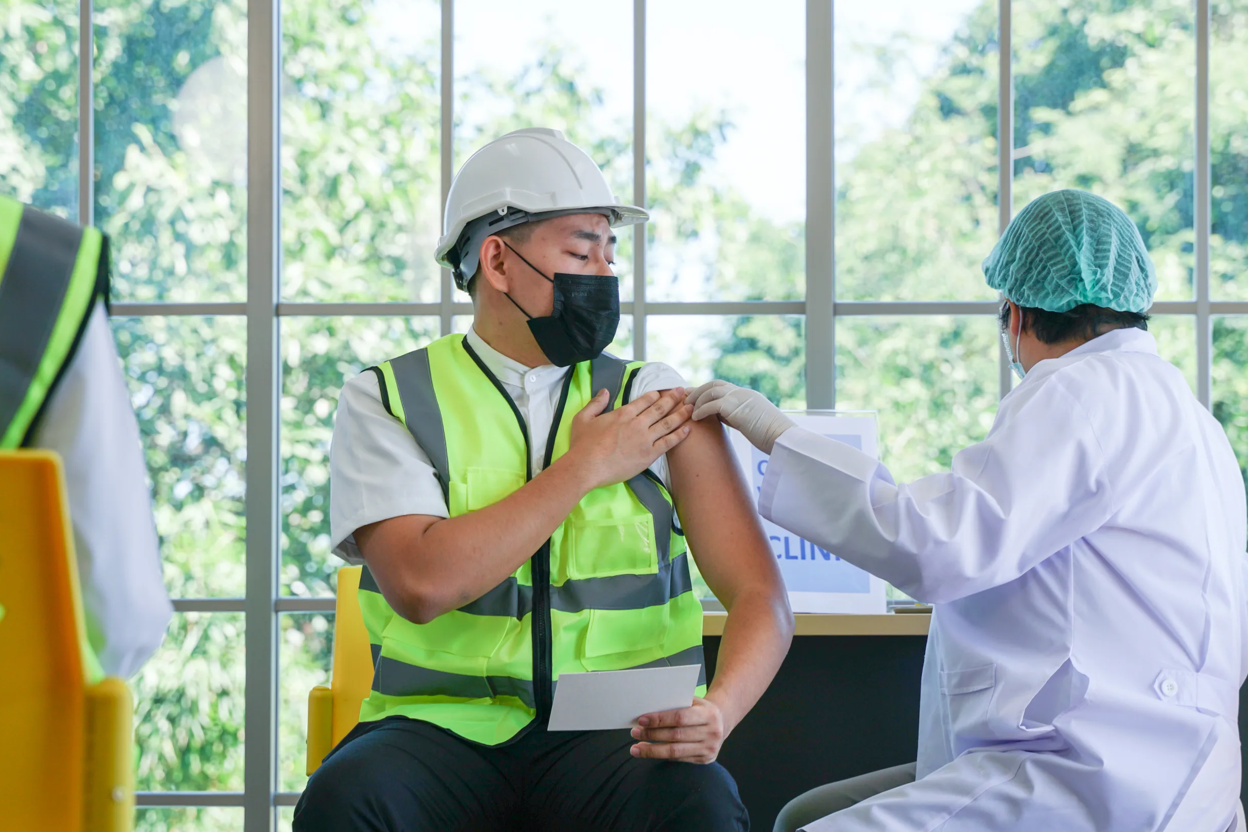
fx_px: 4074
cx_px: 621
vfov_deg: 11.7
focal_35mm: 118
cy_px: 422
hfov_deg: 17.4
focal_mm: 75
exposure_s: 1/160
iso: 100
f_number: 4.5
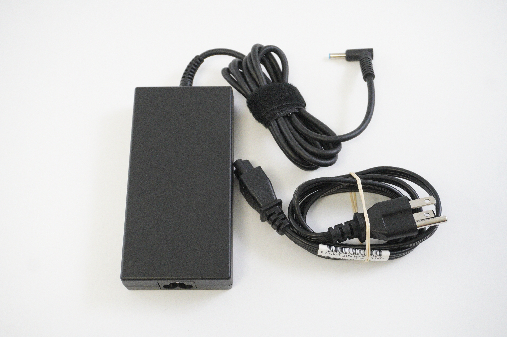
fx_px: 654
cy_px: 168
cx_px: 254
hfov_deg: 42.4
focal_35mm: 46
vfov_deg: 28.9
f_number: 5.6
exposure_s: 1/200
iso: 5000
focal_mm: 31
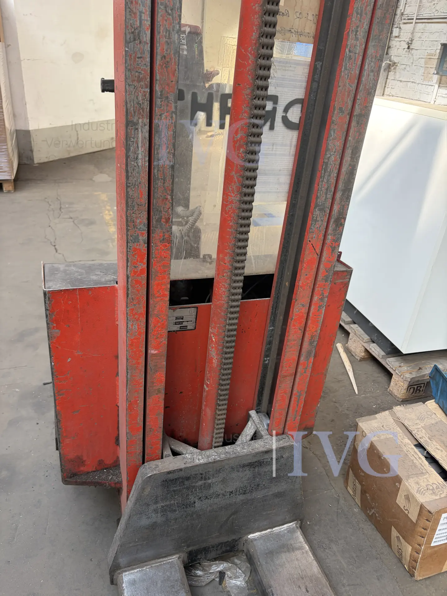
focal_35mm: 26
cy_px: 298
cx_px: 224
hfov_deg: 53.1
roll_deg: -1.8
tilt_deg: -29.1
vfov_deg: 67.3
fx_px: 448
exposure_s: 1/176
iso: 50
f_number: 1.6
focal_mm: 5.96
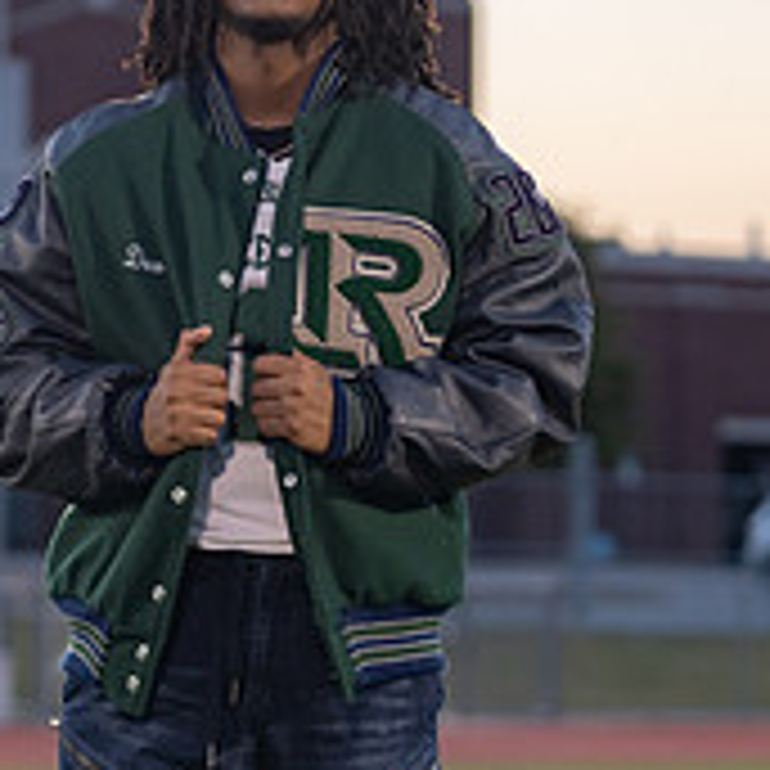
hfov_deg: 7.6
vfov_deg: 7.6
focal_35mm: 230
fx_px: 5788
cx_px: 212
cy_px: 227
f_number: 2.8
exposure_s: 1/320
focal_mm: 78
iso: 1000
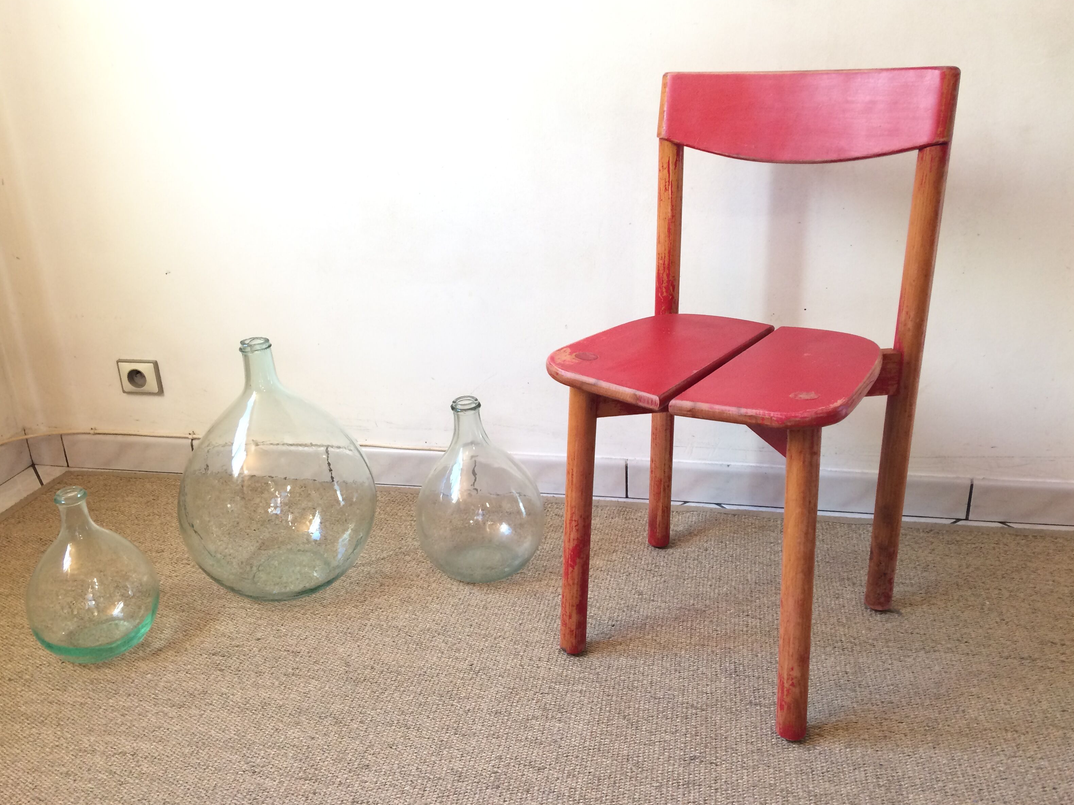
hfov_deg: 60.0
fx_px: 931
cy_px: 396
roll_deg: +1.4
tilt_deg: -23.3
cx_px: 528
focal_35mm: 30
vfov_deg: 46.8
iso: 64
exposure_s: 1/33
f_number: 2.2
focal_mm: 4.15
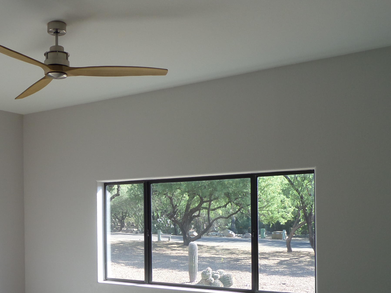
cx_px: 104
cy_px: 221
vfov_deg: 35.1
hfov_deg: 45.4
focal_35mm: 40
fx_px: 452
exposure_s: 1/125
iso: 100
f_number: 3.2
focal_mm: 4
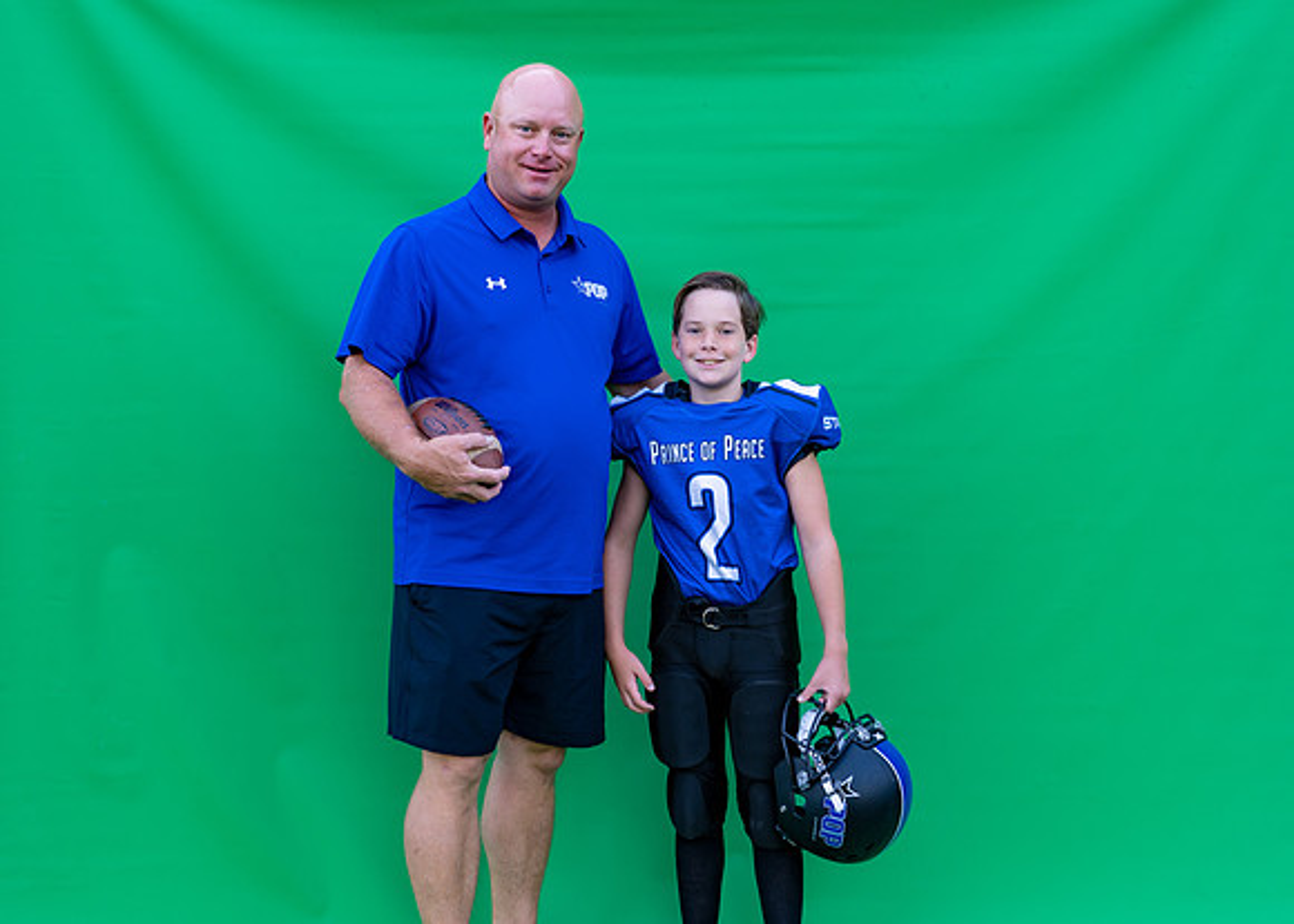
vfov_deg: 22.7
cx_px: 616
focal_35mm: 63
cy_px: 537
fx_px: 2298
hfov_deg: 31.4
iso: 200
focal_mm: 50
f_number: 2.8
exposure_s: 1/320
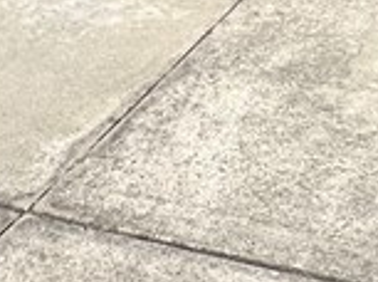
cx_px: 437
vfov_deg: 12.3
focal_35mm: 94
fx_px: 1024
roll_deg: -0.1
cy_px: -403
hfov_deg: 19.8
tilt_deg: +2.9
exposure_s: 1/1949
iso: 50
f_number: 2.2
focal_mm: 2.22
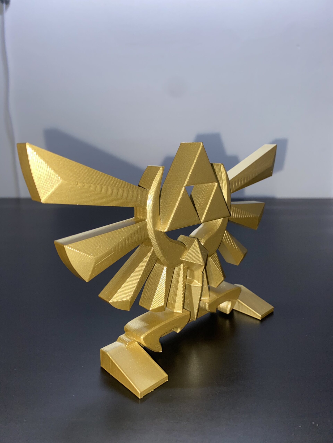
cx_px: 166
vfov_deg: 67.3
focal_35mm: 26
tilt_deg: -11.2
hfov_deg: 53.1
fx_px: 333
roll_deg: -0.5
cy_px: 222
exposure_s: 1/17
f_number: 1.8
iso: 32
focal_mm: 4.25
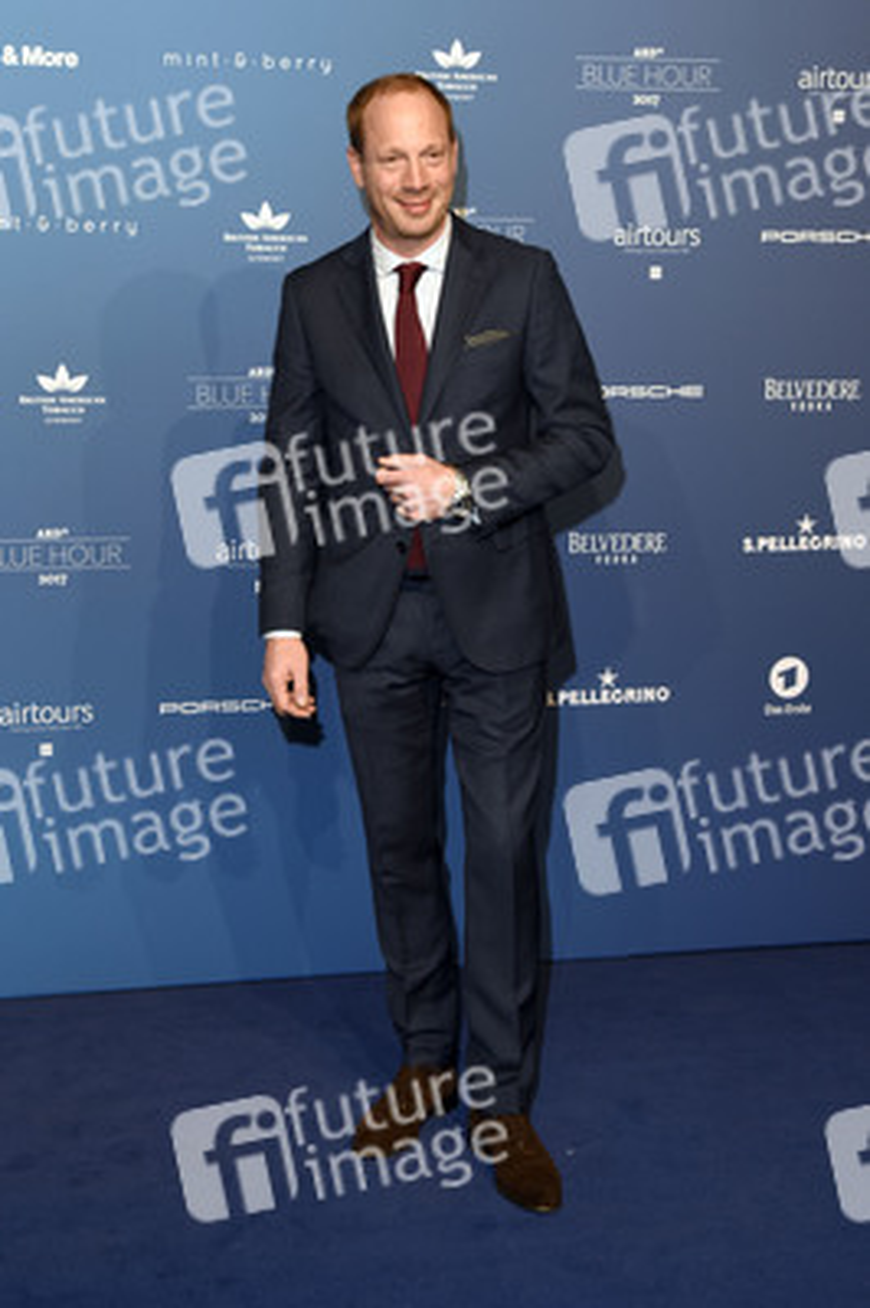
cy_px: 654
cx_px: 435
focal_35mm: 48
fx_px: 1743
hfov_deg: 28.0
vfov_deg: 41.1
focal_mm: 32
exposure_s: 1/320
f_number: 4
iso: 400
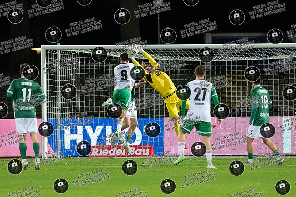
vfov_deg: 2.2
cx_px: 141
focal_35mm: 631
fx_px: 5191
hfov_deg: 3.3
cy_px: 72
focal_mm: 300
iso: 5000
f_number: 3.5
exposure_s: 1/1250
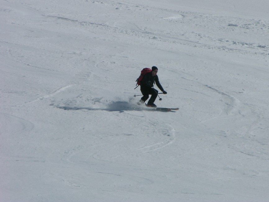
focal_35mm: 331
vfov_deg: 4.5
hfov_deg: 6.0
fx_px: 2573
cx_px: 154
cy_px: 84
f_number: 7.4
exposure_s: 1/607
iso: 50
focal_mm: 71.2
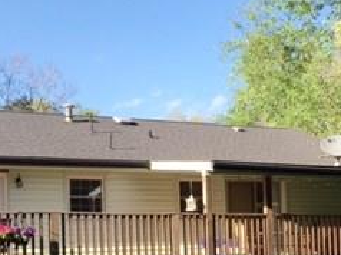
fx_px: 768
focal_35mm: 78
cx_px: 181
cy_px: 225
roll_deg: +1.1
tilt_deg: +3.5
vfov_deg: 18.6
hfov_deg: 25.0
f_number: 2.2
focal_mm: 4.15
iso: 32
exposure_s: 1/879
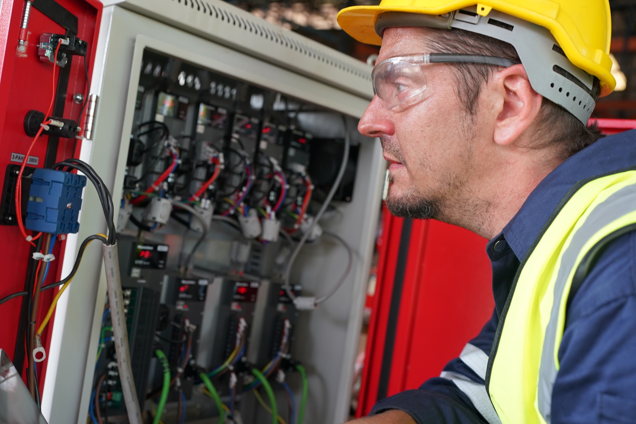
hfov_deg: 54.4
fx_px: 618
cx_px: 318
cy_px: 212
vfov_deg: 37.9
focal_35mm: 35
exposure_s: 1/160
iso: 800
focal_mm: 35
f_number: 4
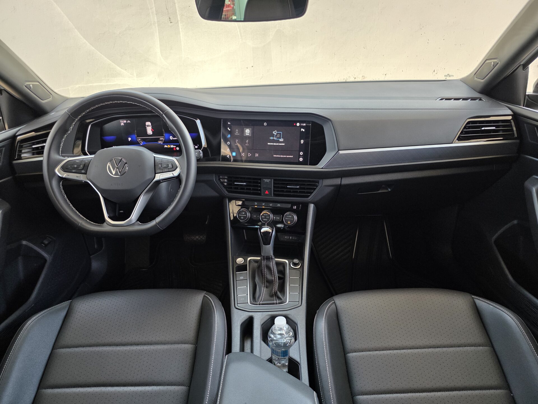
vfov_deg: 58.9
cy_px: 202
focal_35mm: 23
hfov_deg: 73.9
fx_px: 357
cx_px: 269
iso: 100
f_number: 1.7
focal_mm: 6.3
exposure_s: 1/180
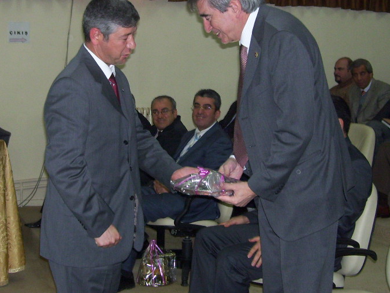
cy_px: 107
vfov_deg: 22.9
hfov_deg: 30.3
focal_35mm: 64
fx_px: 721
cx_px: 176
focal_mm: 6
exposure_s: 1/60
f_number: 2.7
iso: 160
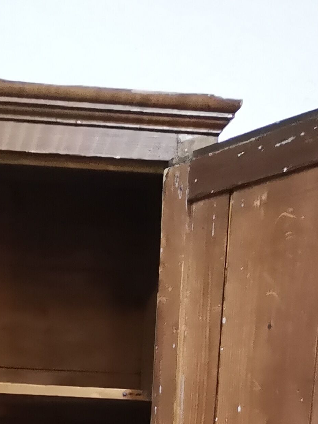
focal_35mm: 86
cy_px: 659
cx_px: 72
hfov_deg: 17.0
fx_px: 1054
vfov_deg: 19.5
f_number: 1.6
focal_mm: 3.95
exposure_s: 1/16.7
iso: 640
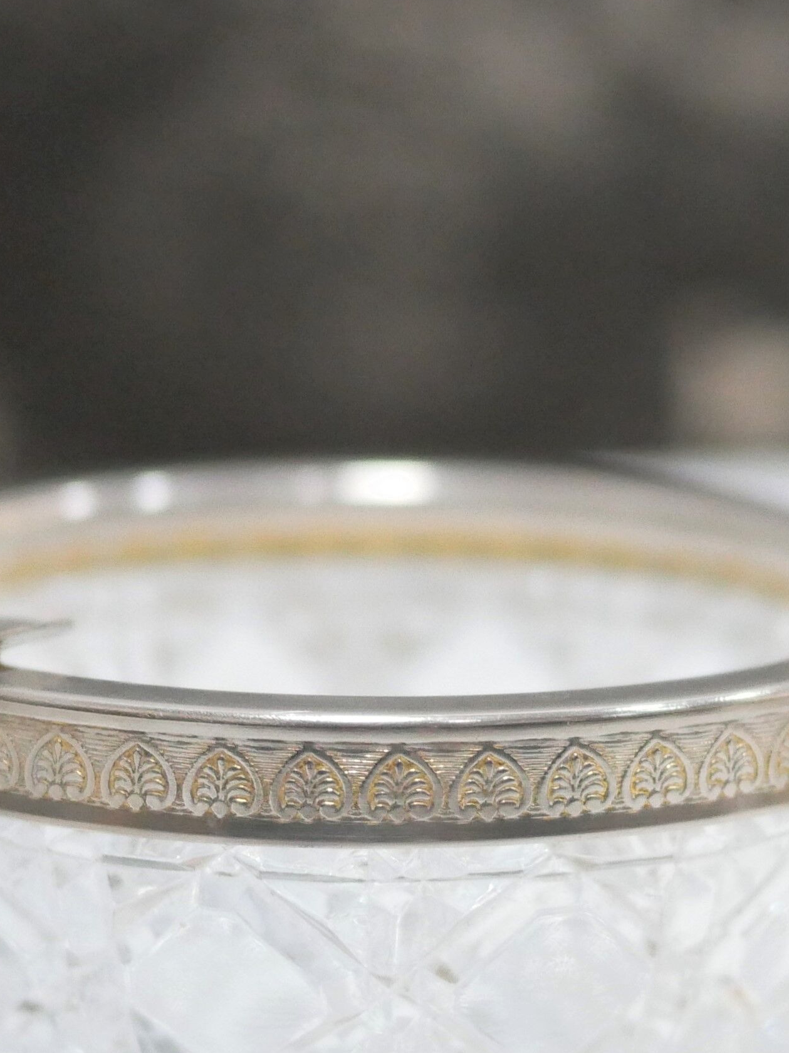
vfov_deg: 18.2
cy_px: 807
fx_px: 3252
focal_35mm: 107
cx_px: 476
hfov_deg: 13.8
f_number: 1.7
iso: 2000
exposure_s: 1/125
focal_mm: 20
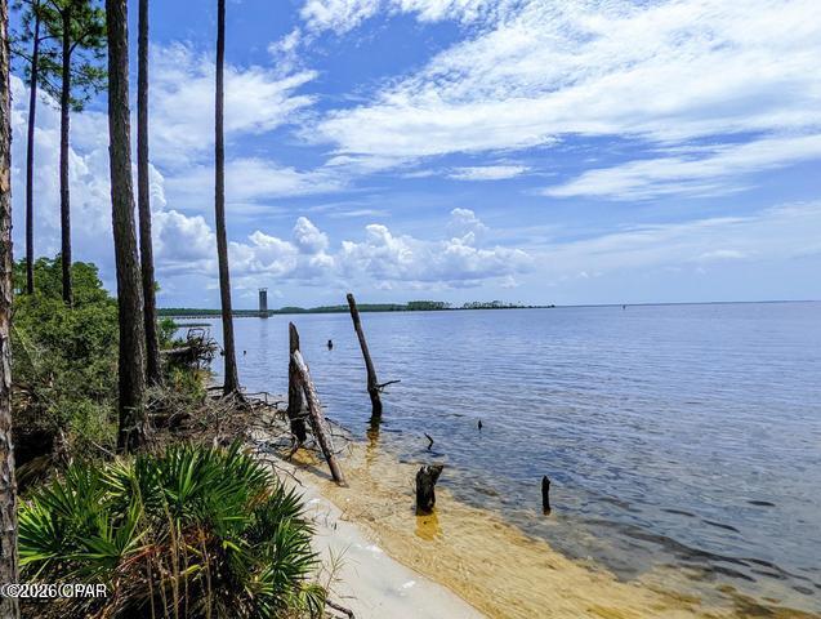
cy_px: 310
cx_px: 410
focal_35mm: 16
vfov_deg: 78.3
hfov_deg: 94.4
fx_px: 380
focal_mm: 2.35
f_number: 2.2
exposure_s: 1/3876
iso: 54
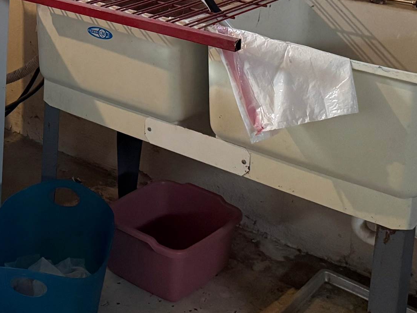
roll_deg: -0.2
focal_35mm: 67
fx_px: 807
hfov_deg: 27.5
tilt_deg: -11.9
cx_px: 11
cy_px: -24
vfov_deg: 20.9
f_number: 1.78
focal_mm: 6.76
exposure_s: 1/60
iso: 500
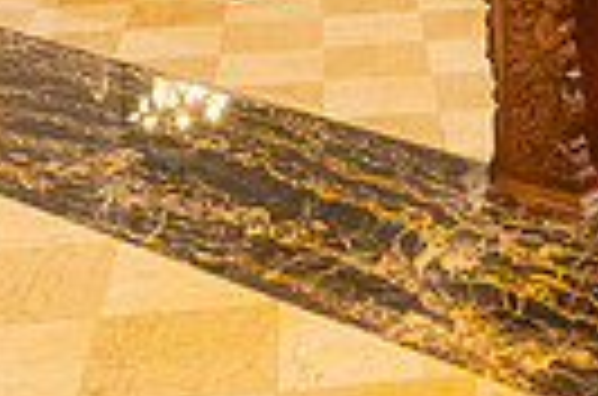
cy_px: -448
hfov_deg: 19.1
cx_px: 549
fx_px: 1740
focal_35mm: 105
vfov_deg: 11.4
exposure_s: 1/200
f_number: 2.8
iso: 2000
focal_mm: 24
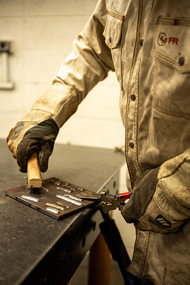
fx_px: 317
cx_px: 95
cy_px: 142
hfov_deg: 33.4
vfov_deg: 48.5
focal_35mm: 40
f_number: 2.8
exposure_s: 1/250
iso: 640
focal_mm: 40
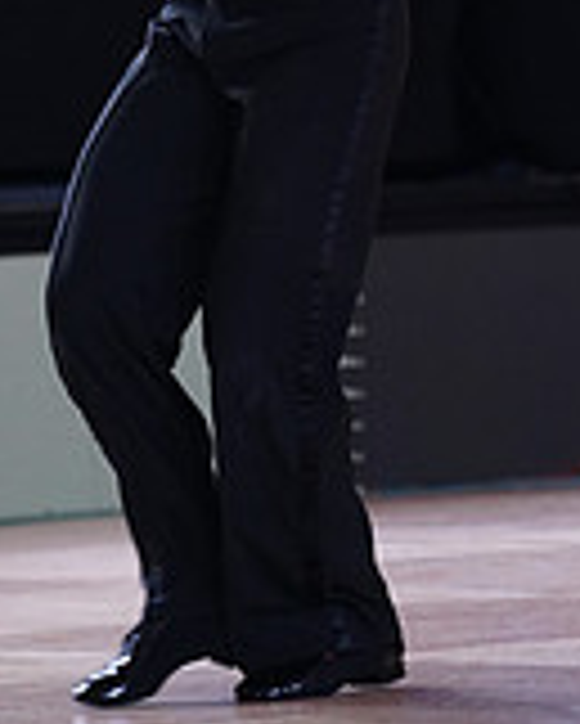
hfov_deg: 3.0
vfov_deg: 3.7
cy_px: -364
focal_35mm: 516
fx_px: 11061
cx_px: 470
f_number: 2.8
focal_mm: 153
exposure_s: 1/500
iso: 1250
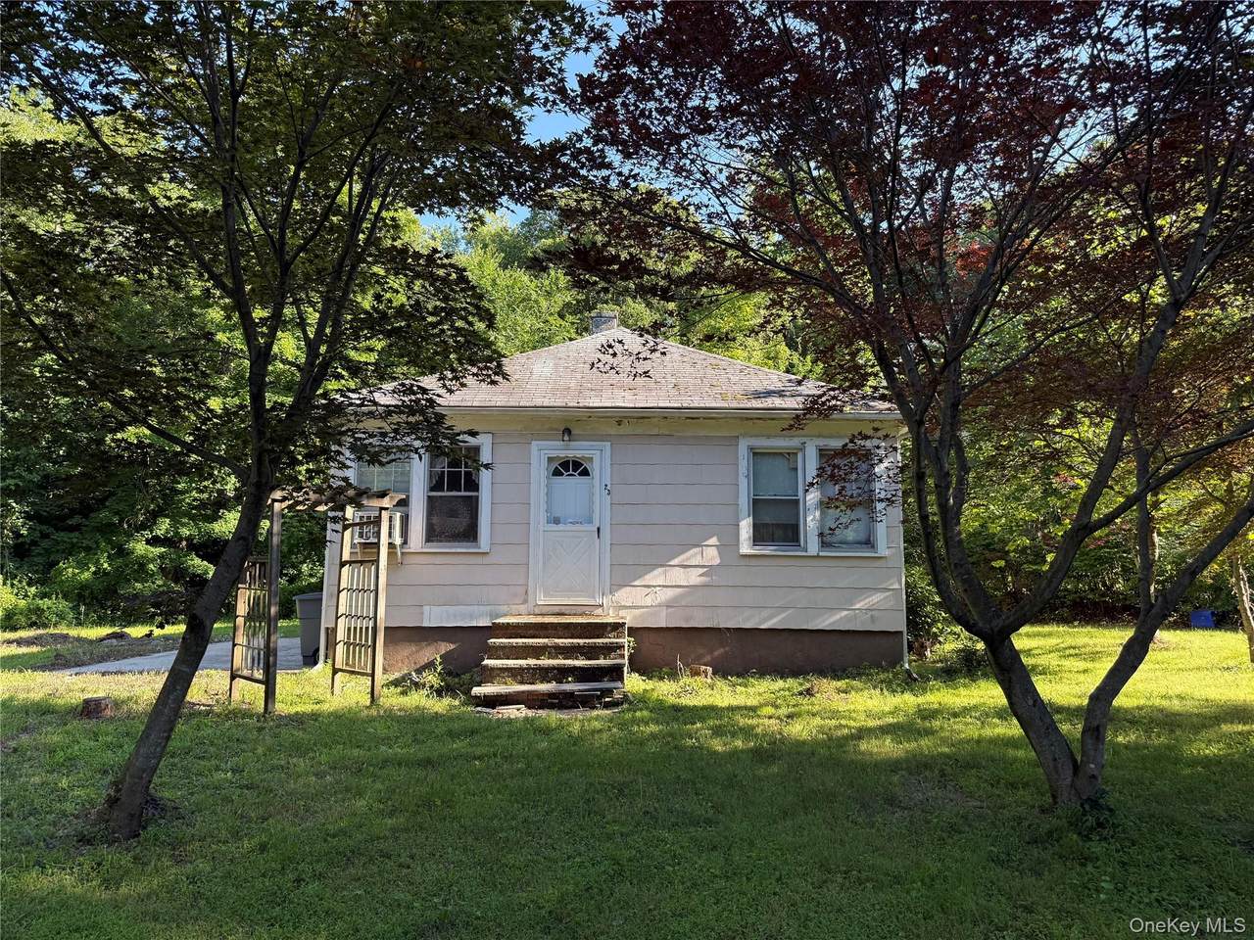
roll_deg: -0.3
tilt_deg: +7.6
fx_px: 869
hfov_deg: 71.6
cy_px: 470
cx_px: 627
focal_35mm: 24
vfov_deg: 56.8
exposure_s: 1/484
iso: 80
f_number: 1.78
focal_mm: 6.76
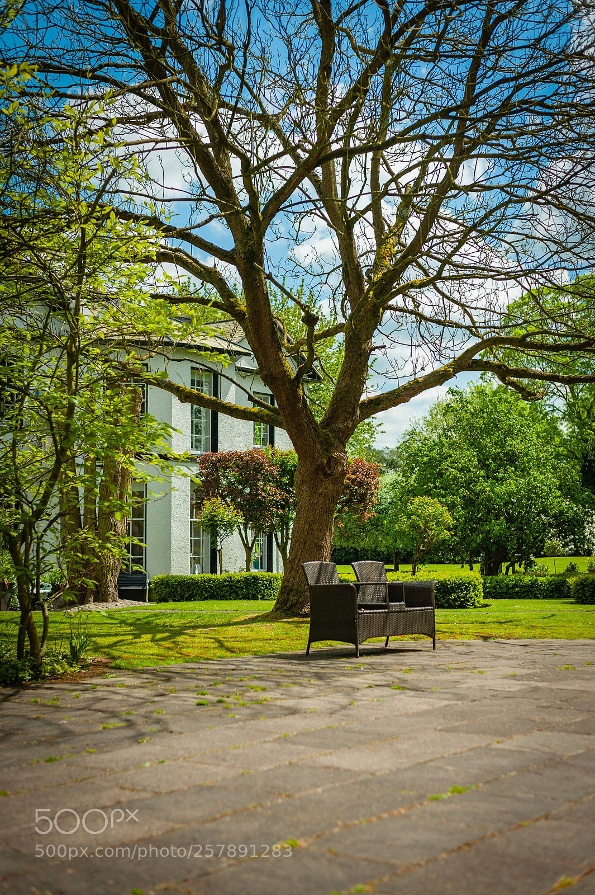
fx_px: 1241
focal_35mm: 50
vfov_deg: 39.6
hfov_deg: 27.0
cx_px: 298
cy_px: 448
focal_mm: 50
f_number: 2.8
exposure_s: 1/3200
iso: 200
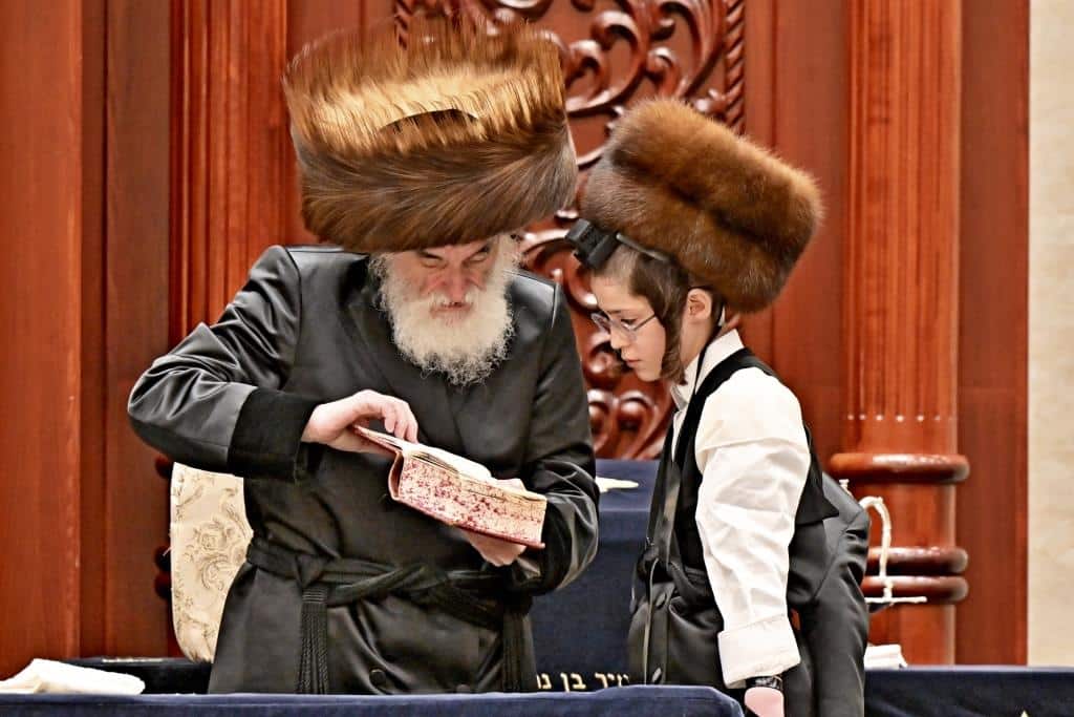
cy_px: 358
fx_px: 17006
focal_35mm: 570
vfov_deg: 2.4
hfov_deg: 3.6
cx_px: 537
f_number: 6
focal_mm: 380
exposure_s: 1/400
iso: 2500
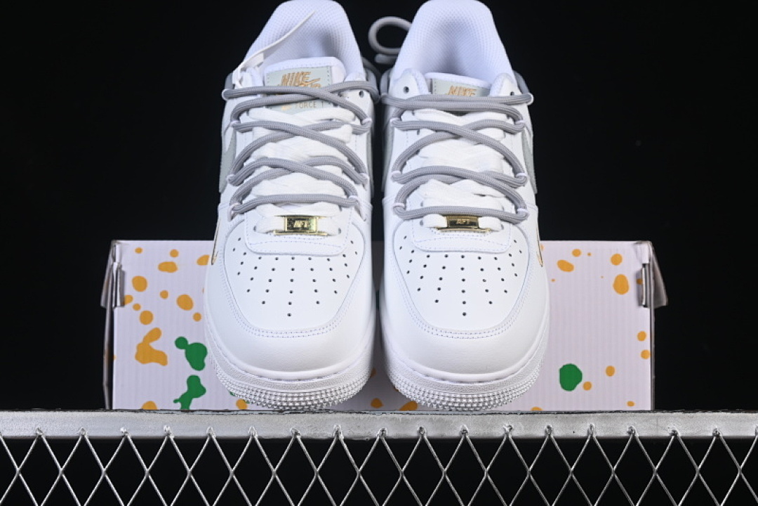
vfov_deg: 18.2
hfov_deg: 27.0
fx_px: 1579
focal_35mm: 75
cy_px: 253
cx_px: 379
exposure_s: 1/80
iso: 160
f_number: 8
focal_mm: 50
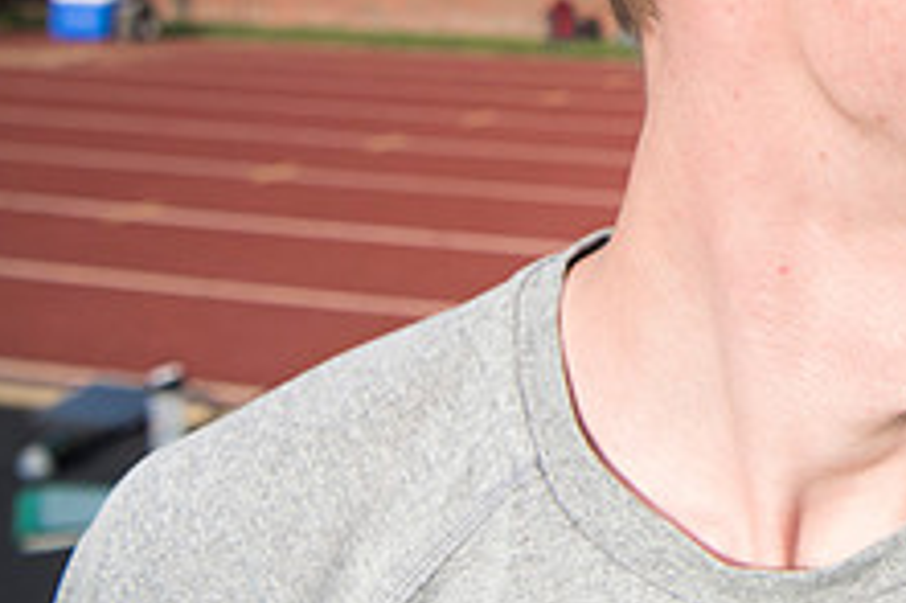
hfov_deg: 27.8
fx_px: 1584
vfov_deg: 19.9
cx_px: 1103
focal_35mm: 63
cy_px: -170
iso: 800
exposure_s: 1/4000
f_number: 5.6
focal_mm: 24
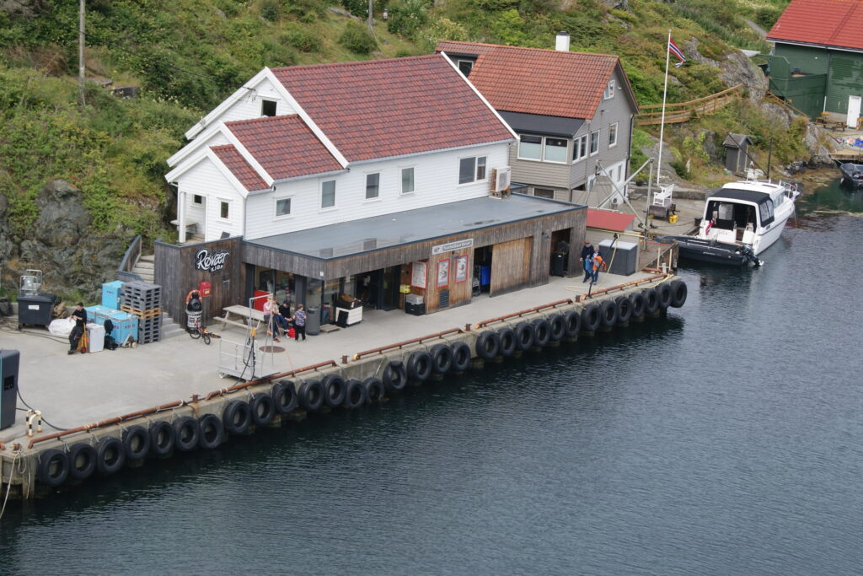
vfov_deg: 16.6
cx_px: 432
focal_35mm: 82
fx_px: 1978
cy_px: 288
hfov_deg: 24.6
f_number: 11
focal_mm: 55
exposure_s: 1/125
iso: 100
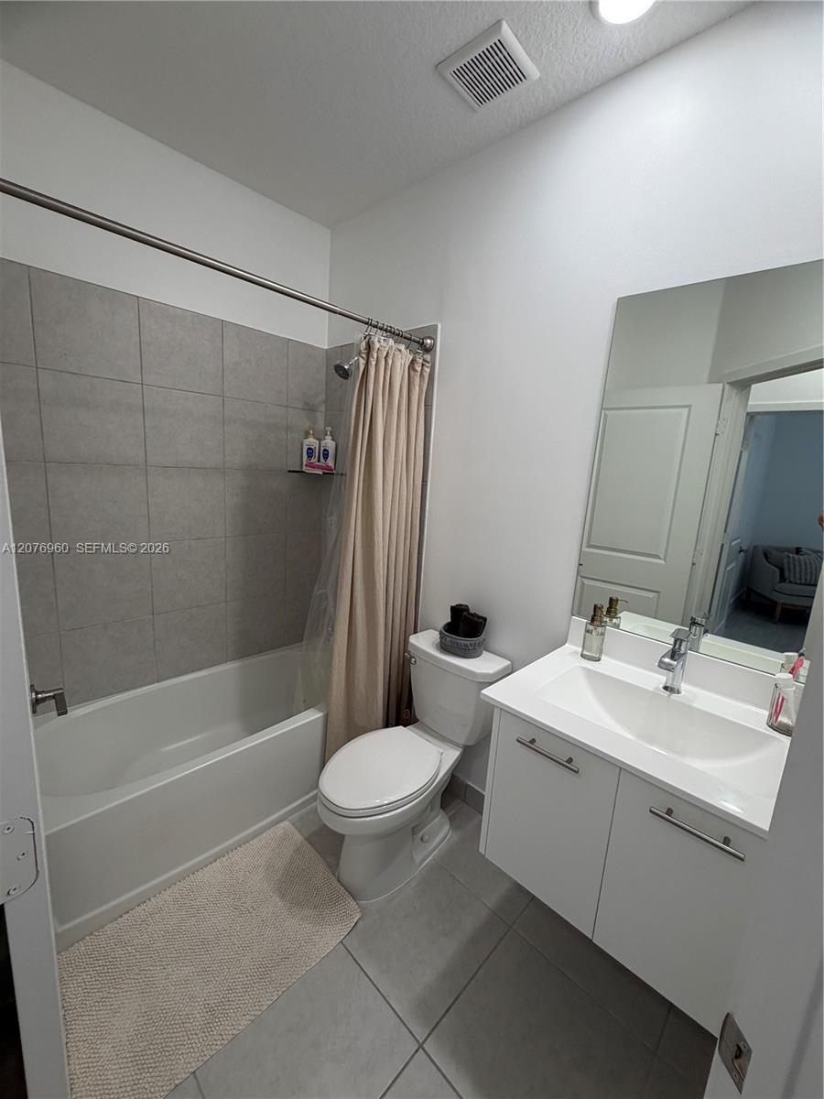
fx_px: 444
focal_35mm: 14
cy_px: 550
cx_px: 412
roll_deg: -4.0
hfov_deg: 85.7
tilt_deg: -10.2
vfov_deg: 102.1
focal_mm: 2.22
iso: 125
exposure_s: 1/120
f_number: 2.2
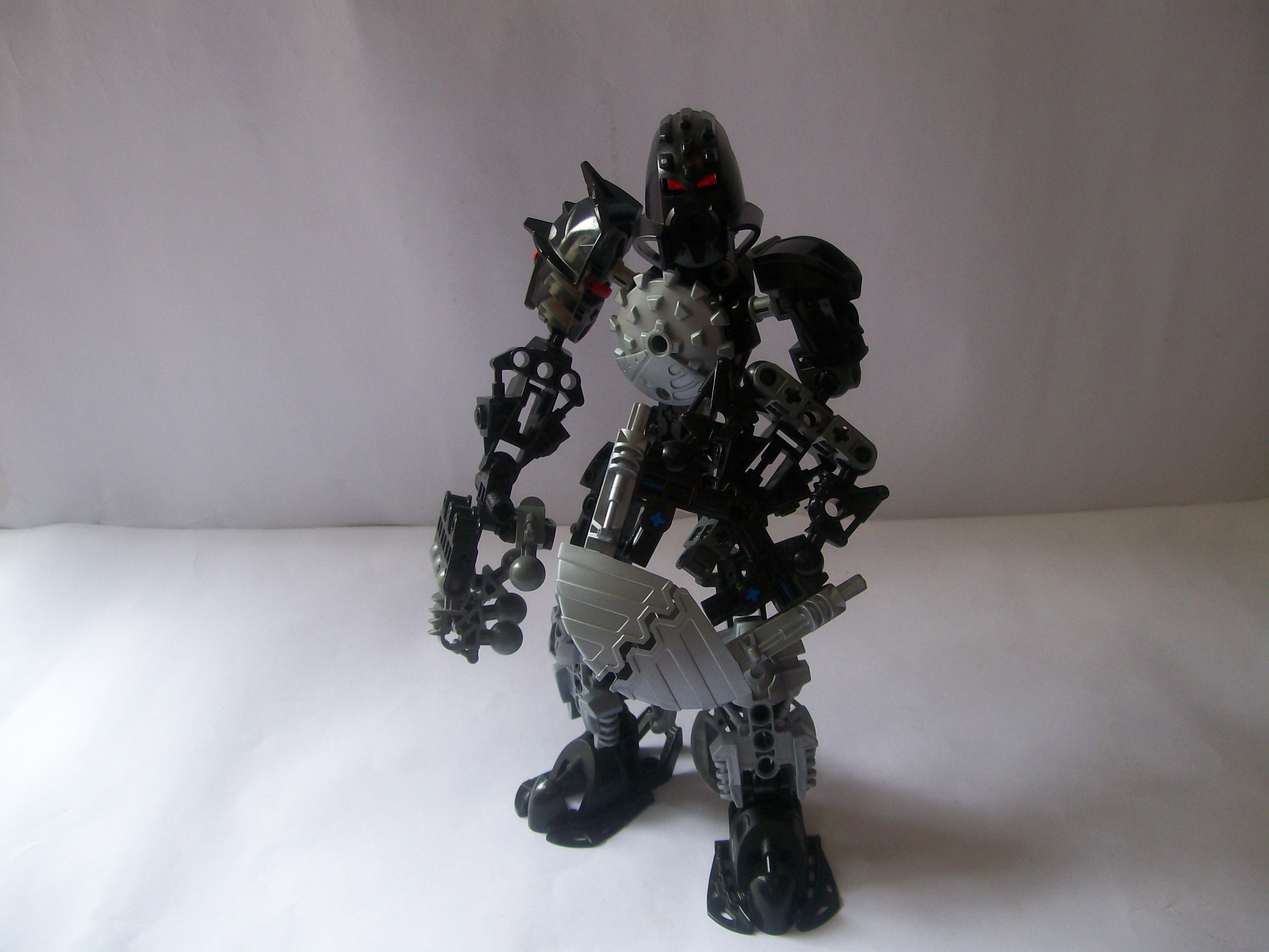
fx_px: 1320
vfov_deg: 39.7
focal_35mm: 36
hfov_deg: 51.4
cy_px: 476
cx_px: 634
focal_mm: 6
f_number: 2.7
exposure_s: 1/112
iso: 80
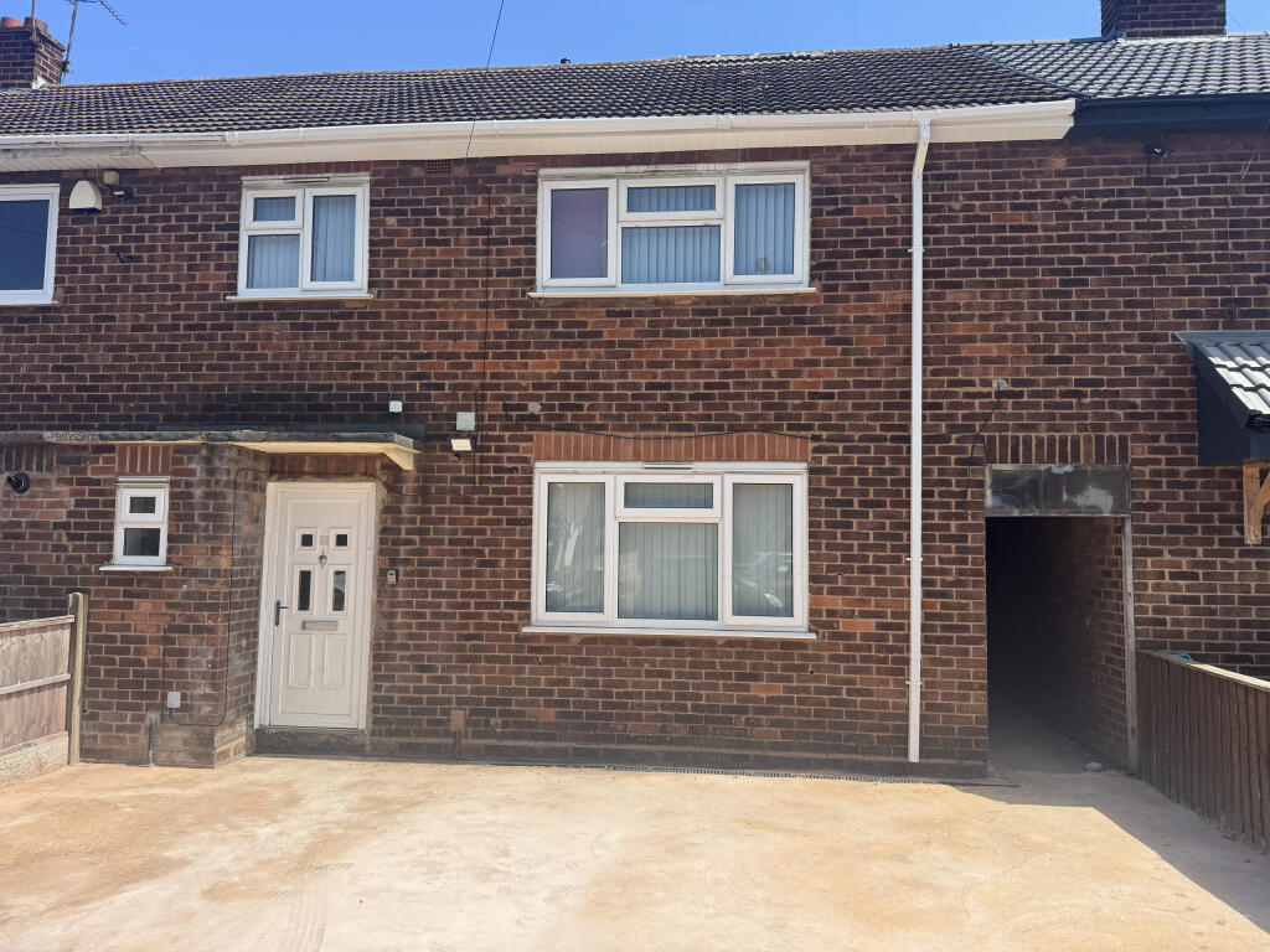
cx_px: 635
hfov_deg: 71.6
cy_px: 476
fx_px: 881
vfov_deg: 56.8
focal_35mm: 24
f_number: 1.78
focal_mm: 6.76
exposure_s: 1/2710
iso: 80
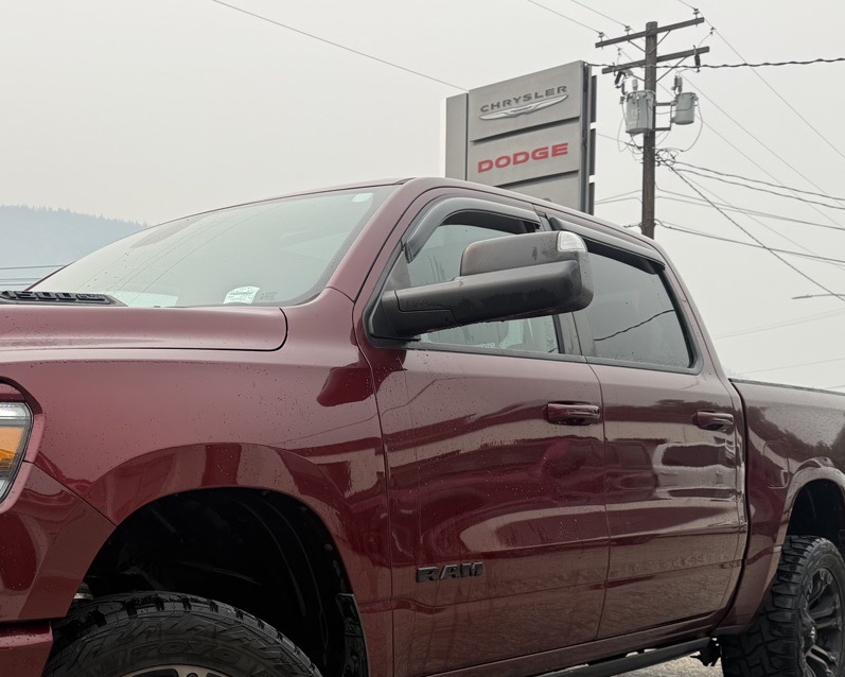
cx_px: 194
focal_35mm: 47
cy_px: 536
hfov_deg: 38.3
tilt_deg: -4.2
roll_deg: +0.6
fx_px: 1176
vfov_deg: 31.3
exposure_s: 1/2611
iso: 80
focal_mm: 6.76
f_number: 1.78
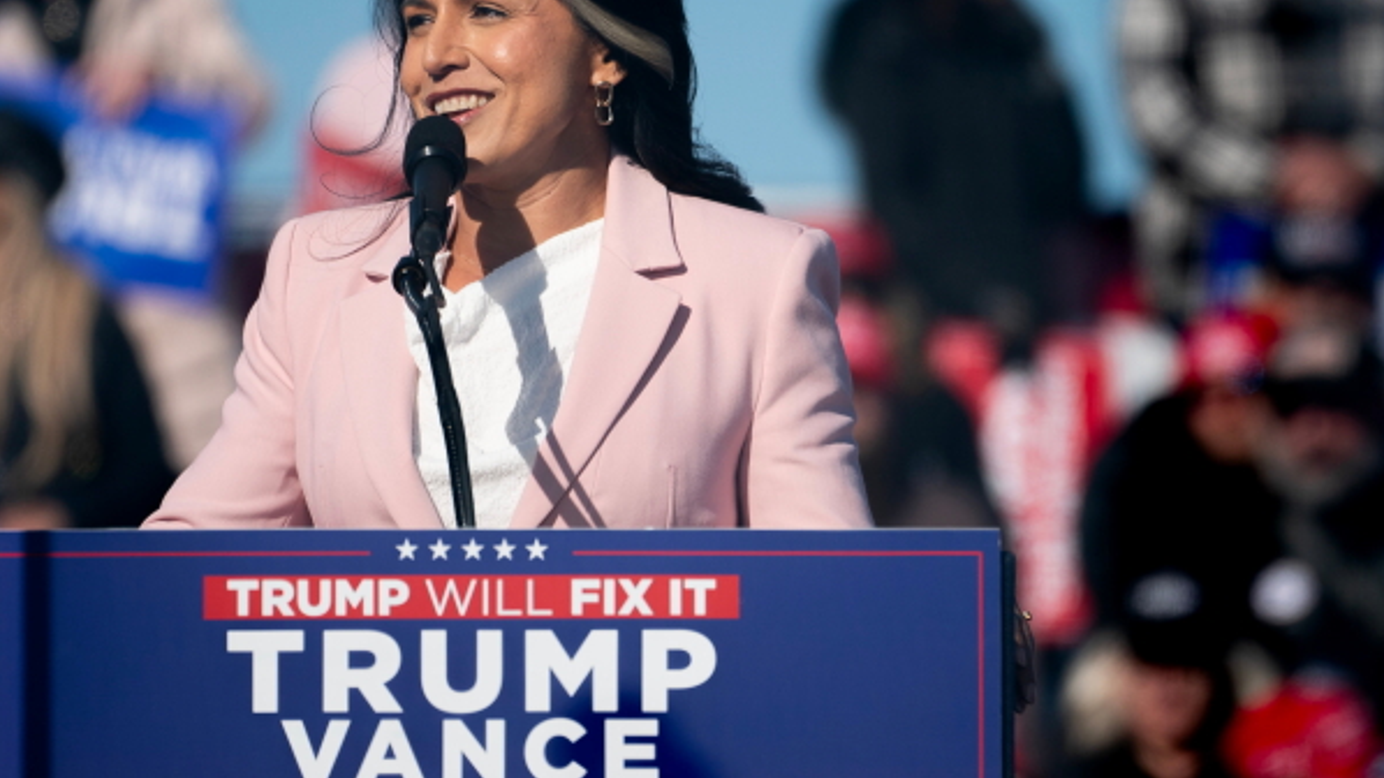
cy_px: 326
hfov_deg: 3.4
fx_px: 23150
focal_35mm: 631
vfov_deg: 1.9
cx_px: 692
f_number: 5.6
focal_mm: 400
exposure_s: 1/640
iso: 50
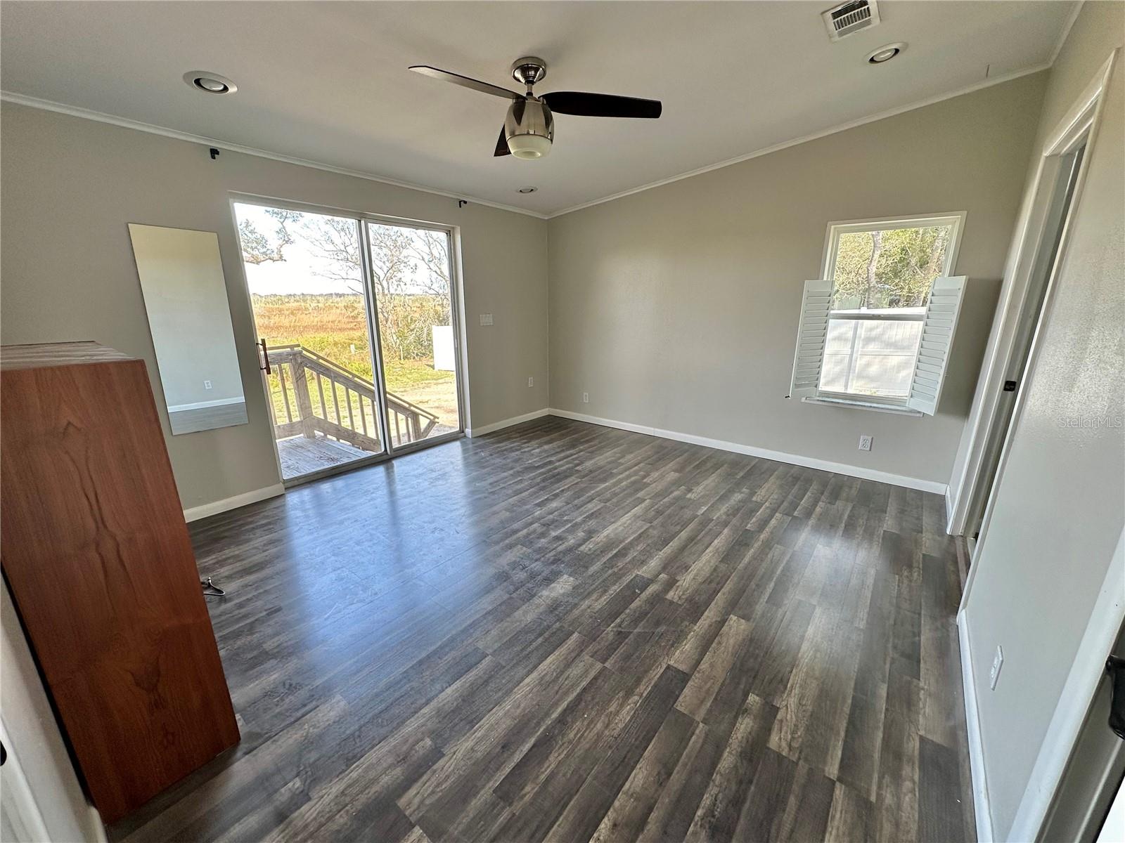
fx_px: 455
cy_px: 422
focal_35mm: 14
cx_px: 562
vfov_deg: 85.7
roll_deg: -0.9
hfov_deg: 102.1
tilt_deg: -15.5
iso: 40
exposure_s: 1/105
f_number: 2.2
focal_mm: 2.22
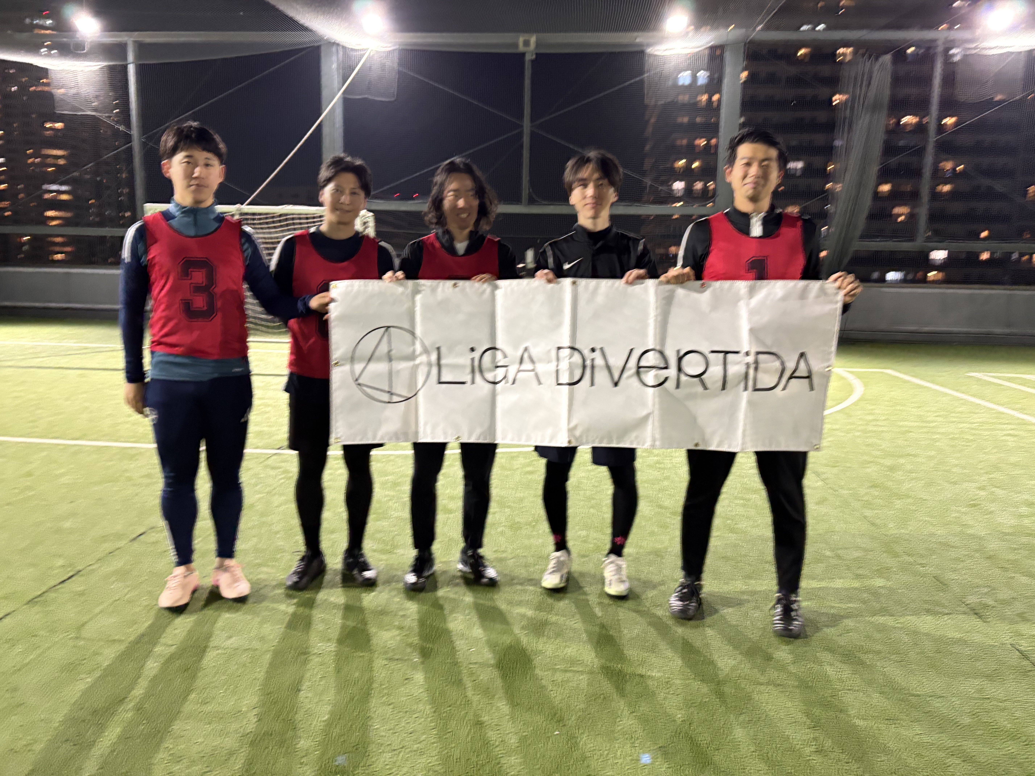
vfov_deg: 53.1
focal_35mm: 26
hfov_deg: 67.3
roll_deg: -1.1
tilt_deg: -8.5
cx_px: 518
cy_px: 388
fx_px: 777
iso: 400
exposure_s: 1/33
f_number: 1.6
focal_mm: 5.96
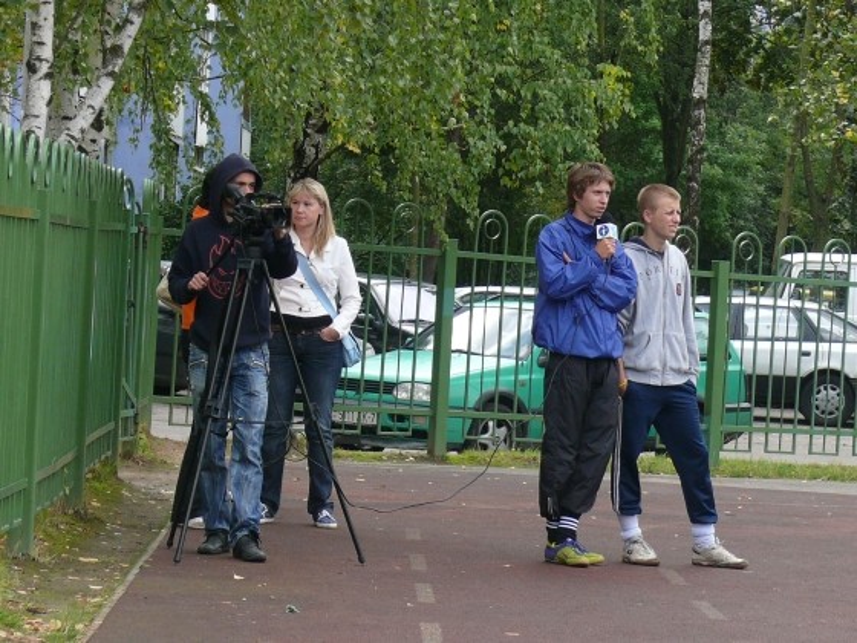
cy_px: 322
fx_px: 3961
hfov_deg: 12.3
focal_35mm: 160
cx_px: 428
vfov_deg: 9.3
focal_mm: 19
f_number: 4
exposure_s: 1/200
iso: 100
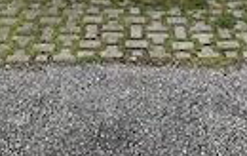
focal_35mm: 78
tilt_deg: -15.1
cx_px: 116
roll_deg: -1.3
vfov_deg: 13.8
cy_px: -173
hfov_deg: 26.4
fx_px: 526
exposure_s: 1/910
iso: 80
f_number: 1.78
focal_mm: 6.86
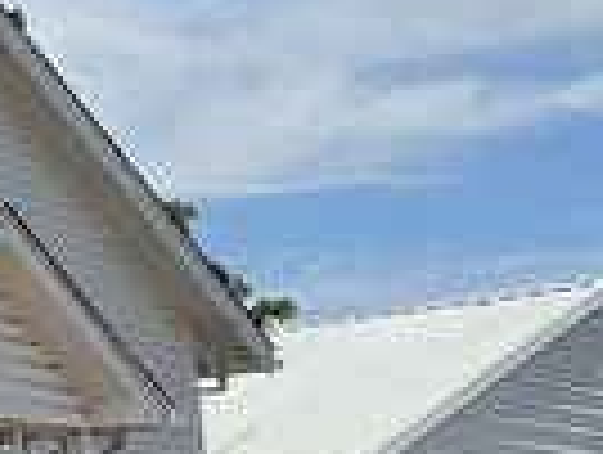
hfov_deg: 12.8
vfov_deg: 10.9
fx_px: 2391
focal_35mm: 137
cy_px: 180
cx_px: -544
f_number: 1.8
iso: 80
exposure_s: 1/5127
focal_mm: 5.4
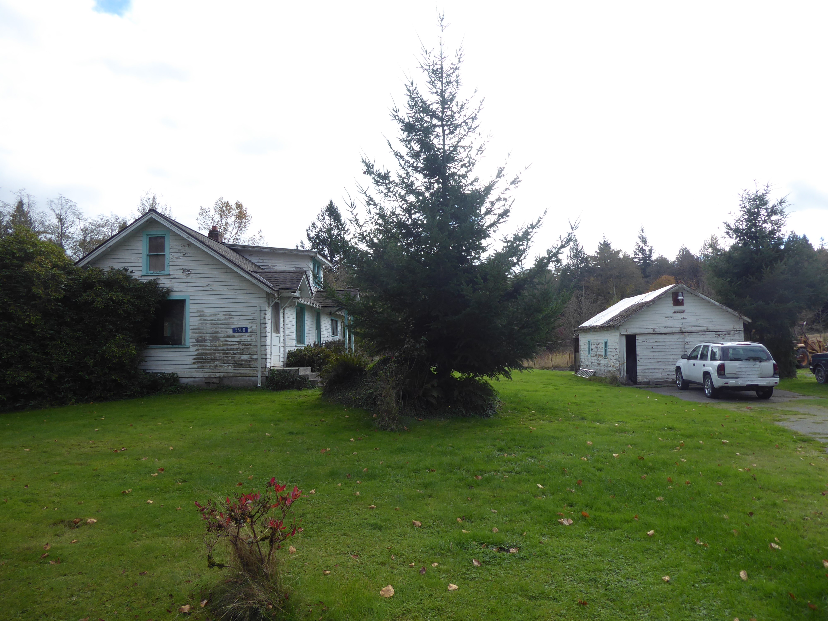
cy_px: 310
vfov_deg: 56.8
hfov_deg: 71.6
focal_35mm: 24
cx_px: 414
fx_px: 574
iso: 80
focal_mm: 4.3
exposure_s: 1/400
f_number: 3.3
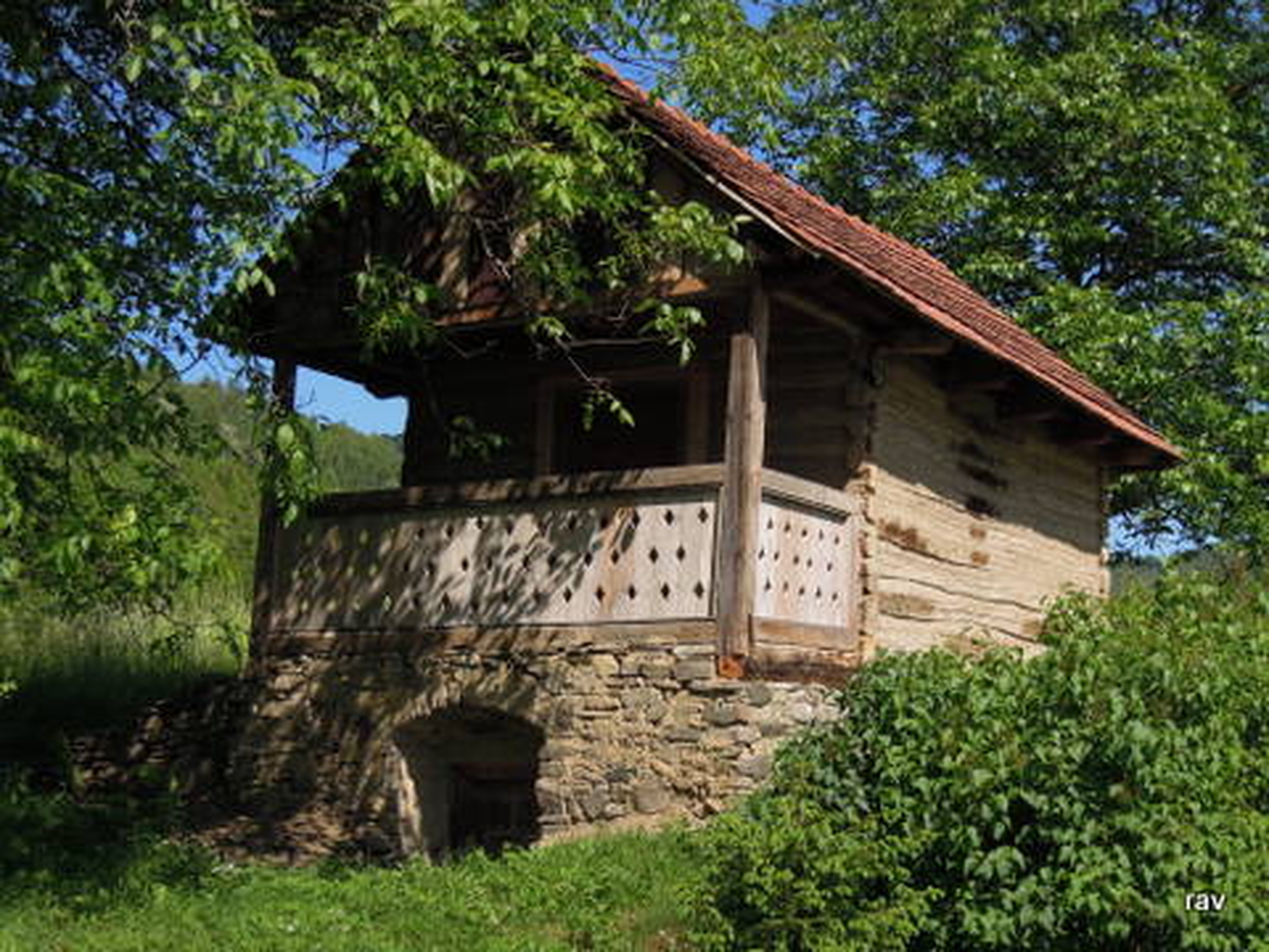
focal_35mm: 62
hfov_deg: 31.2
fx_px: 2273
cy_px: 476
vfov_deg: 23.7
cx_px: 634
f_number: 4.2
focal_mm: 11.1
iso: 160
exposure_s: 1/1000
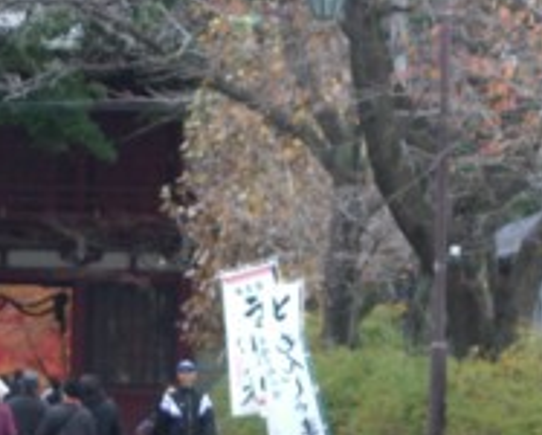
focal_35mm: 268
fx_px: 4304
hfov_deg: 7.2
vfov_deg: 5.8
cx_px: 41
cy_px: 383
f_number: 5.1
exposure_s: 1/125
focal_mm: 23.7
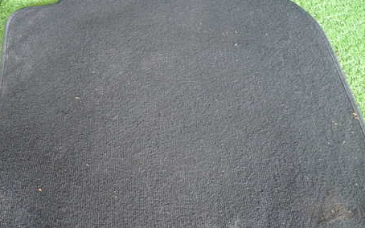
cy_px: 115
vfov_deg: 36.3
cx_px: 154
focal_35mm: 35
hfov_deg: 55.1
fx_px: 348
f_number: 2
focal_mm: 4.5
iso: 500
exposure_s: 1/30
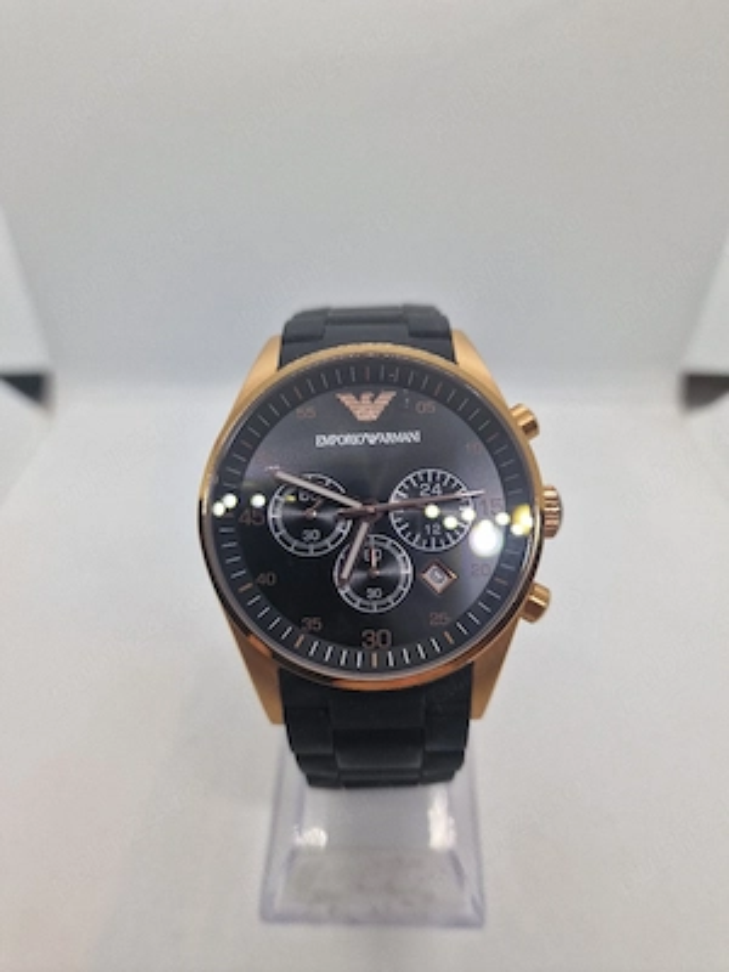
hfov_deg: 58.9
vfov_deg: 73.9
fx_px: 646
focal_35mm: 23
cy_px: 486
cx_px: 364
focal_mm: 6.4
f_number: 1.8
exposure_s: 1/100
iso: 50
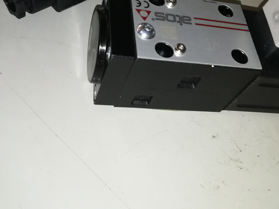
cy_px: 67
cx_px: 160
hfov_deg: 46.6
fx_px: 323
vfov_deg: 35.6
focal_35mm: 40
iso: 250
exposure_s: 1/30
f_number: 2.2
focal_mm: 3.83
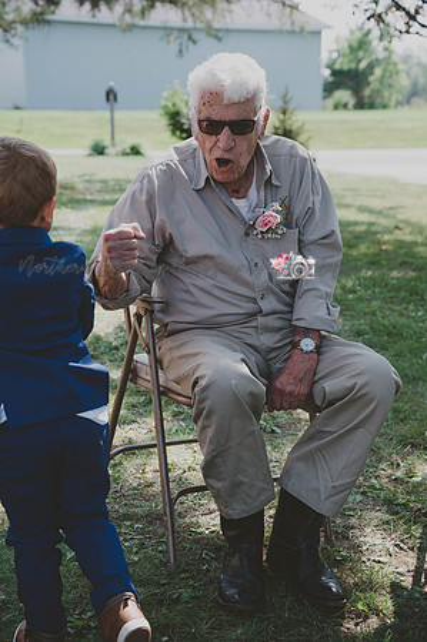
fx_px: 1248
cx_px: 214
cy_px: 321
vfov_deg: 28.9
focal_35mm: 70
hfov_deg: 19.4
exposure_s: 1/250
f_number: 5.6
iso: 200
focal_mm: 70
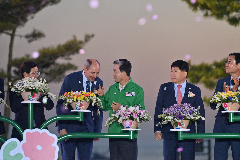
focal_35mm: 200
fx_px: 1333
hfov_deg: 10.3
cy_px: 80
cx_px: 120
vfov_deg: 6.9
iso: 400
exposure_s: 1/250
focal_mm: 200
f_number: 4
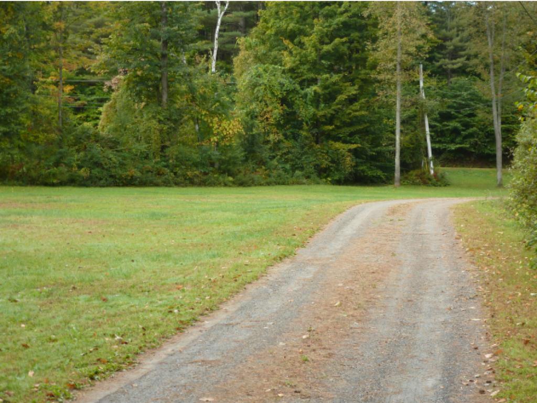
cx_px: 268
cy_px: 202
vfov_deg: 24.0
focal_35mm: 61
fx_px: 947
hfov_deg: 31.7
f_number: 4.5
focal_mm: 10.9
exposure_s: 1/60
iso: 100
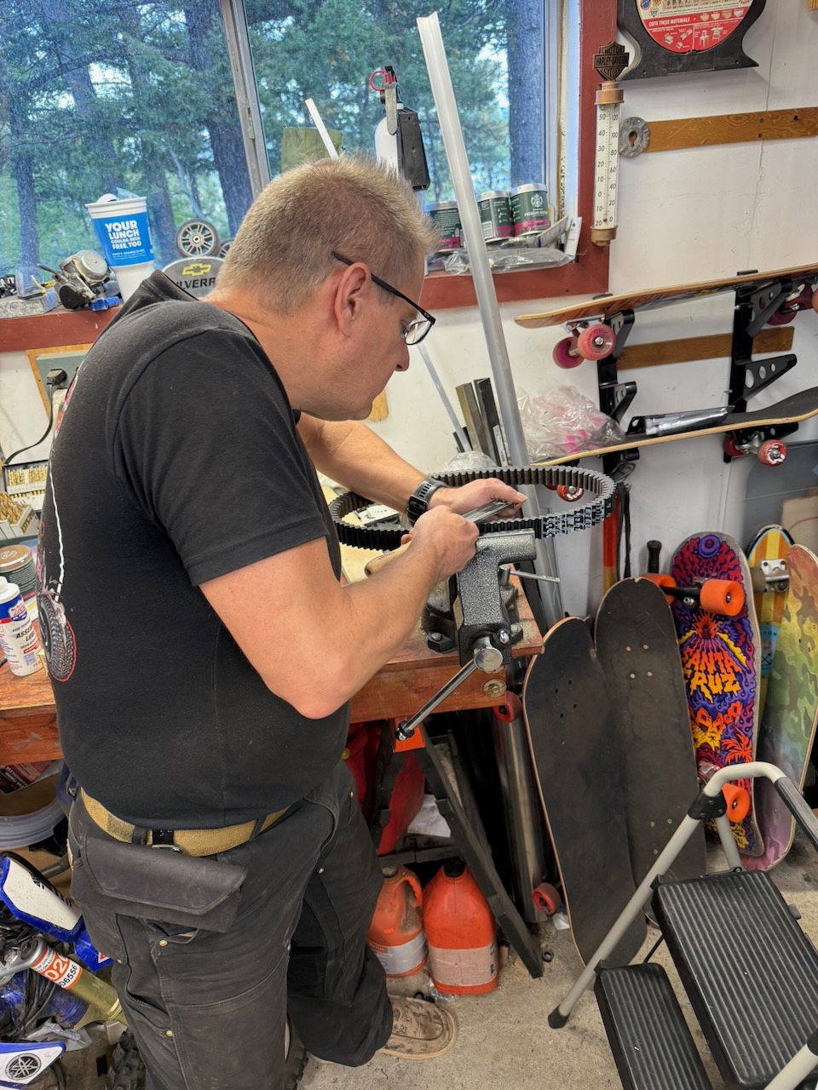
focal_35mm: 24
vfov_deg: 71.6
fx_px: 756
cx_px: 409
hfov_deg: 56.8
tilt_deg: -28.7
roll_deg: +5.1
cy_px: 545
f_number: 1.78
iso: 160
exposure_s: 1/120
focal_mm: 6.76
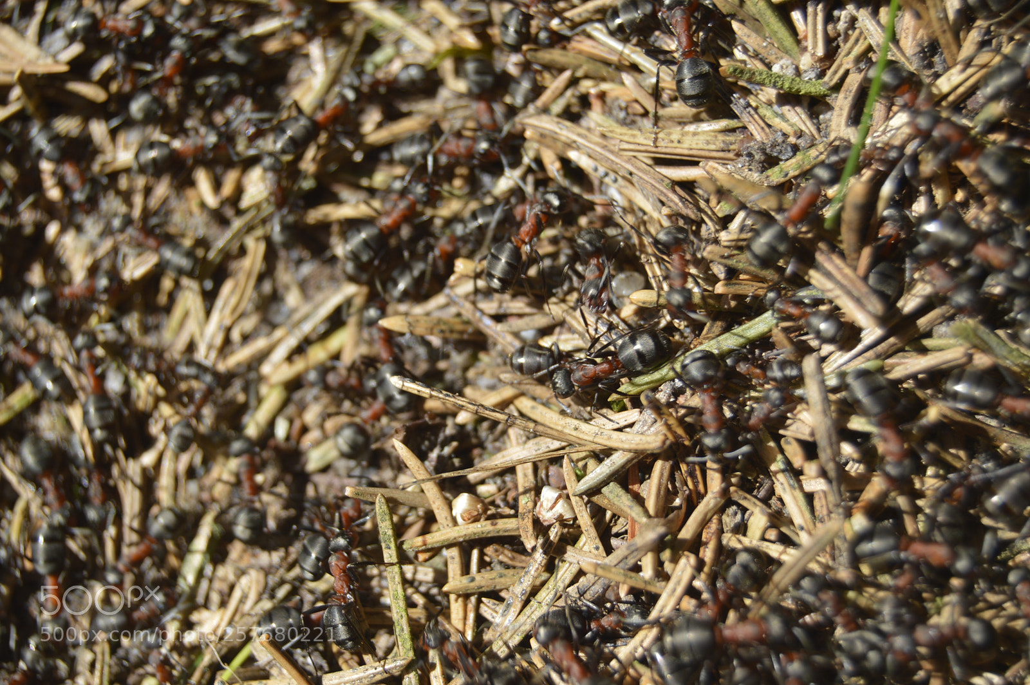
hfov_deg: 24.6
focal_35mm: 82
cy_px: 342
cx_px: 515
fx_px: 2358
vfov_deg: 16.5
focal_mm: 55
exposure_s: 1/200
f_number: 7.1
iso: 100
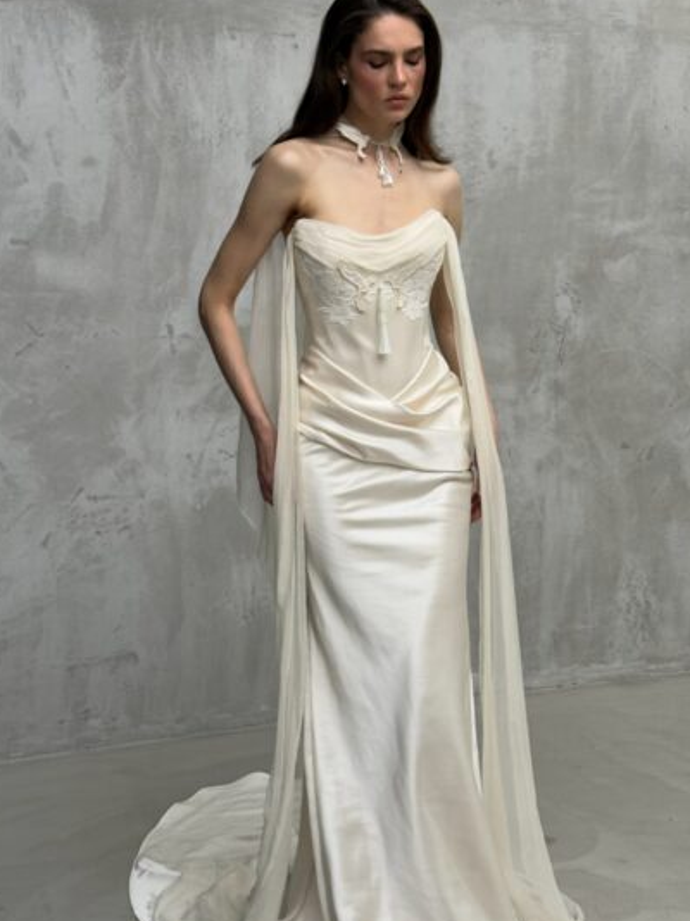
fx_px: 1596
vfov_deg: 32.2
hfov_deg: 24.4
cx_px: 364
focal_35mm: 60
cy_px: 444
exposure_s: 1/75
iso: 100
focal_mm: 6.76
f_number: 1.78
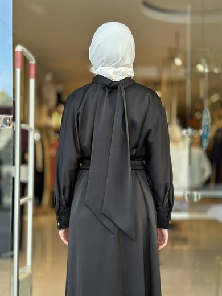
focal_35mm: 48
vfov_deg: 39.7
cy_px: 148
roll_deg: -2.1
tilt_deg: +0.2
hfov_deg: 30.3
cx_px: 111
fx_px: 410
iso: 100
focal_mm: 6.86
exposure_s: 1/171
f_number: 1.78
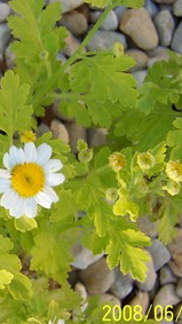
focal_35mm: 61
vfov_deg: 34.4
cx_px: -19
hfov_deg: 18.9
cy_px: 172
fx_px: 524
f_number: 3.4
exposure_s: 1/90
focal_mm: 5.6
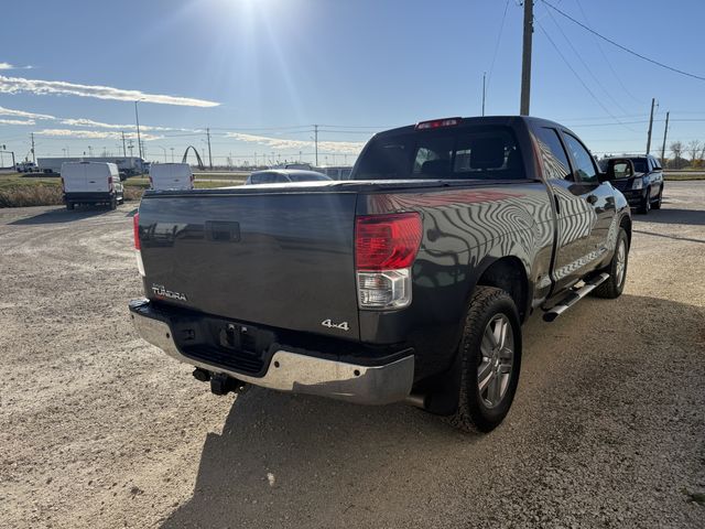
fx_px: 489
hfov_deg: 71.6
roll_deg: +0.7
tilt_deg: -9.2
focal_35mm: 24
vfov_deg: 56.8
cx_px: 352
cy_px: 264
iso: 100
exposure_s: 1/8130
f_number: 1.78
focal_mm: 6.76
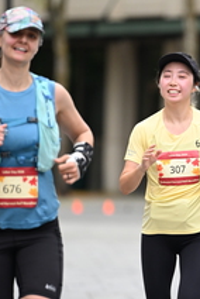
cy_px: 145
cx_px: 189
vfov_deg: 4.0
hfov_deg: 2.7
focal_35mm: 518
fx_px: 4302
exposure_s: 1/2000
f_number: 2.8
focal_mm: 200
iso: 640
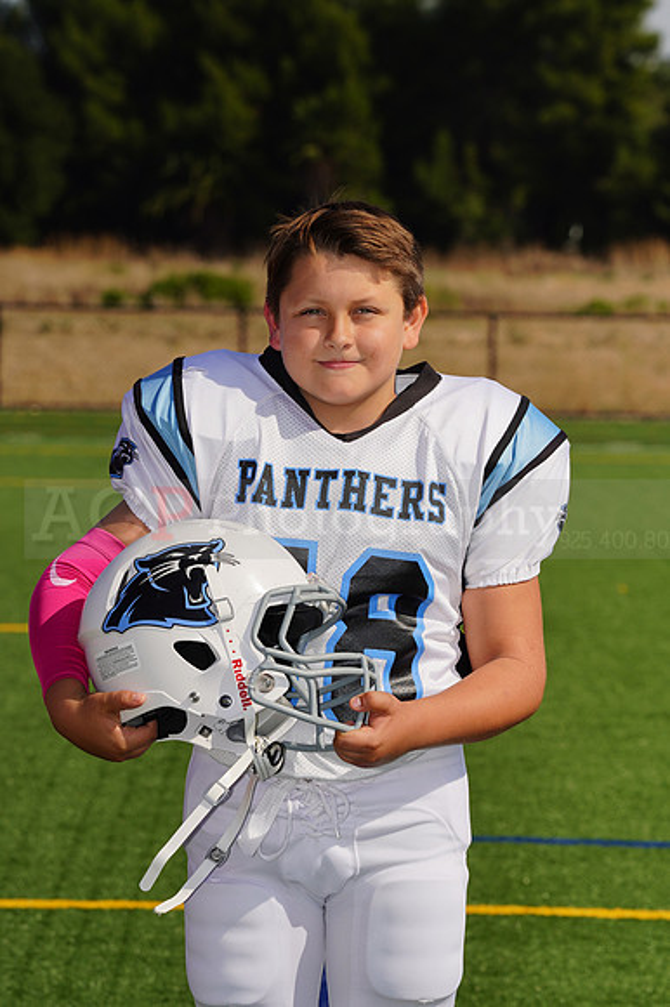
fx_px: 6652
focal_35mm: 238
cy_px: 504
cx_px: 335
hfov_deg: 5.8
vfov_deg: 8.7
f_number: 14
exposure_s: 1/250
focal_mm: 238
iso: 100
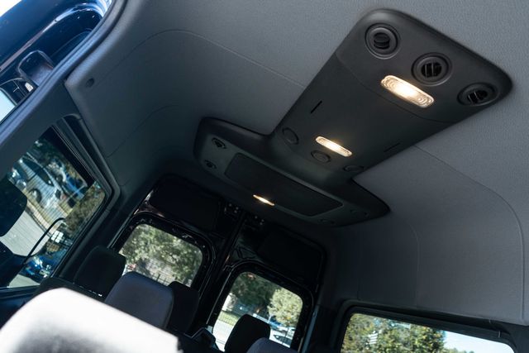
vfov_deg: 46.4
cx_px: 264
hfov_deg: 65.5
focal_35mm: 28
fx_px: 412
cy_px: 176
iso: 640
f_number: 3.5
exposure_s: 1/200
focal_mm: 28
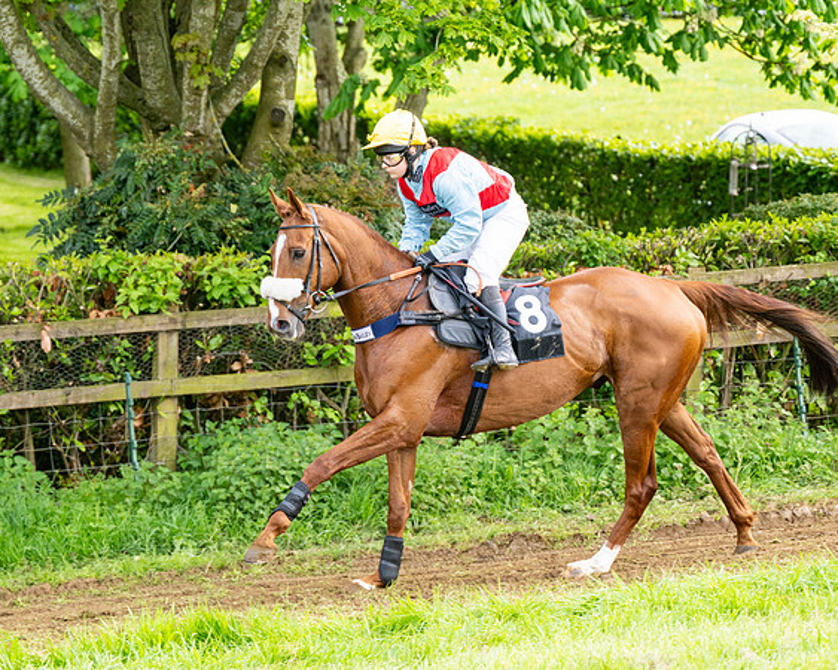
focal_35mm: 171
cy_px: 339
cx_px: 494
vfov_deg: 9.0
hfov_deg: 11.3
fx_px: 4251
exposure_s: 1/1000
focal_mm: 115
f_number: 4
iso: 400
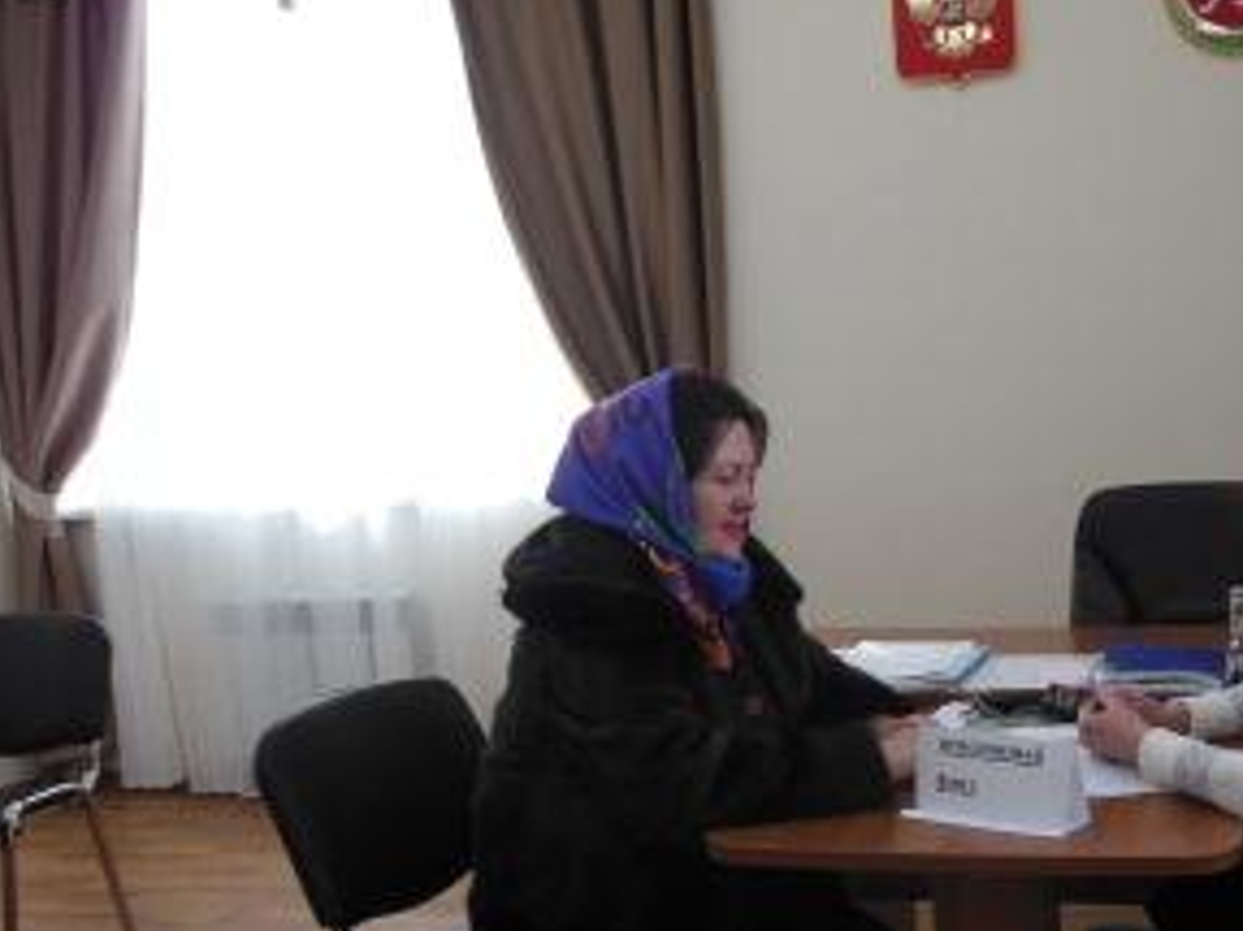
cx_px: 935
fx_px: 1400
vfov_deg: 36.1
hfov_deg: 46.1
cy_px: 680
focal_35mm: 39
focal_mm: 4.5
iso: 125
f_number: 3.2
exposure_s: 1/125
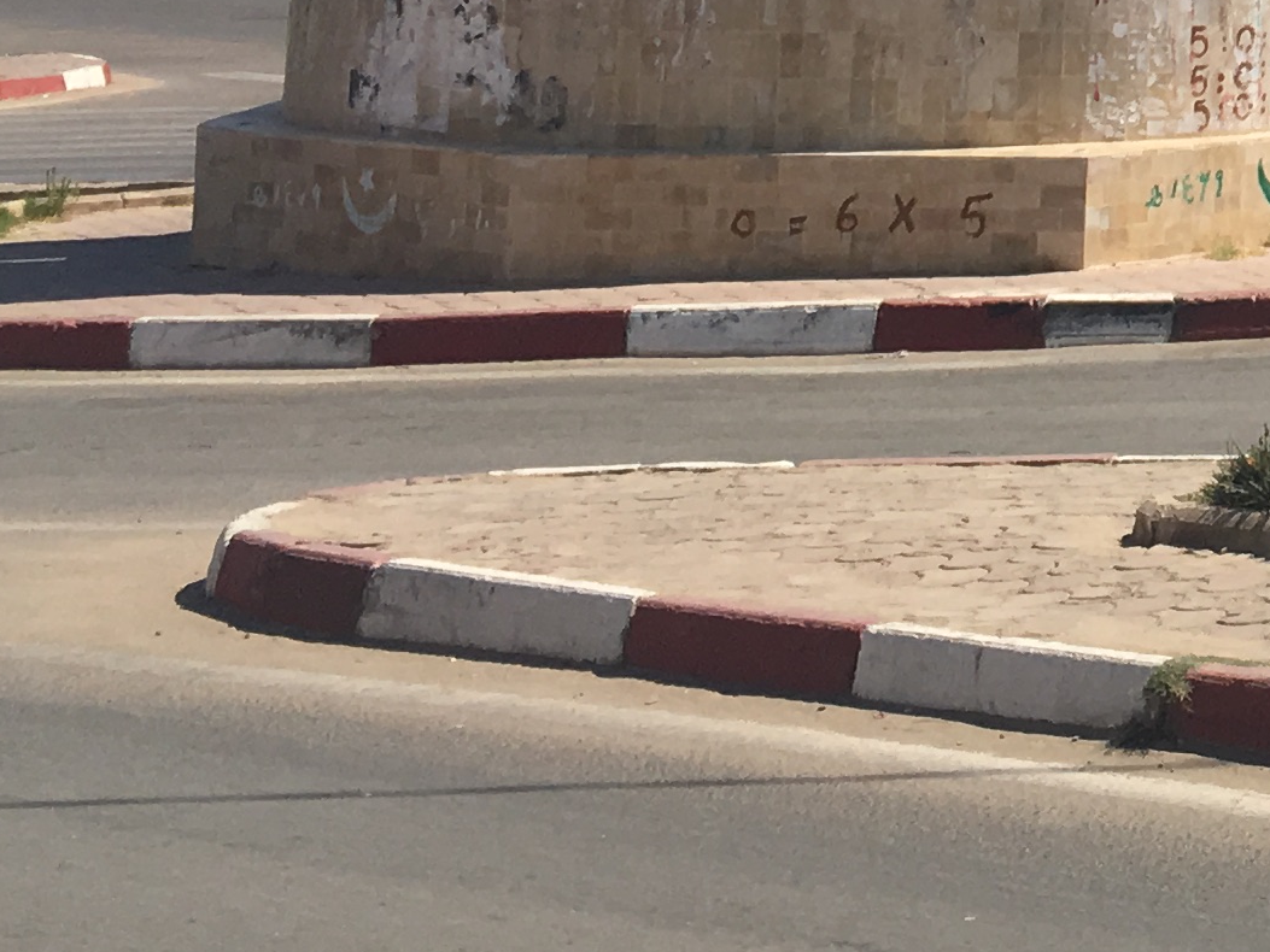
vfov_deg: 12.5
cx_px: 1962
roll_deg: -1.5
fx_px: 4073
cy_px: -564
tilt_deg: +5.0
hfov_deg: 16.1
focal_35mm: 111
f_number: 2.2
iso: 25
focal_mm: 4.15
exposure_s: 1/1972
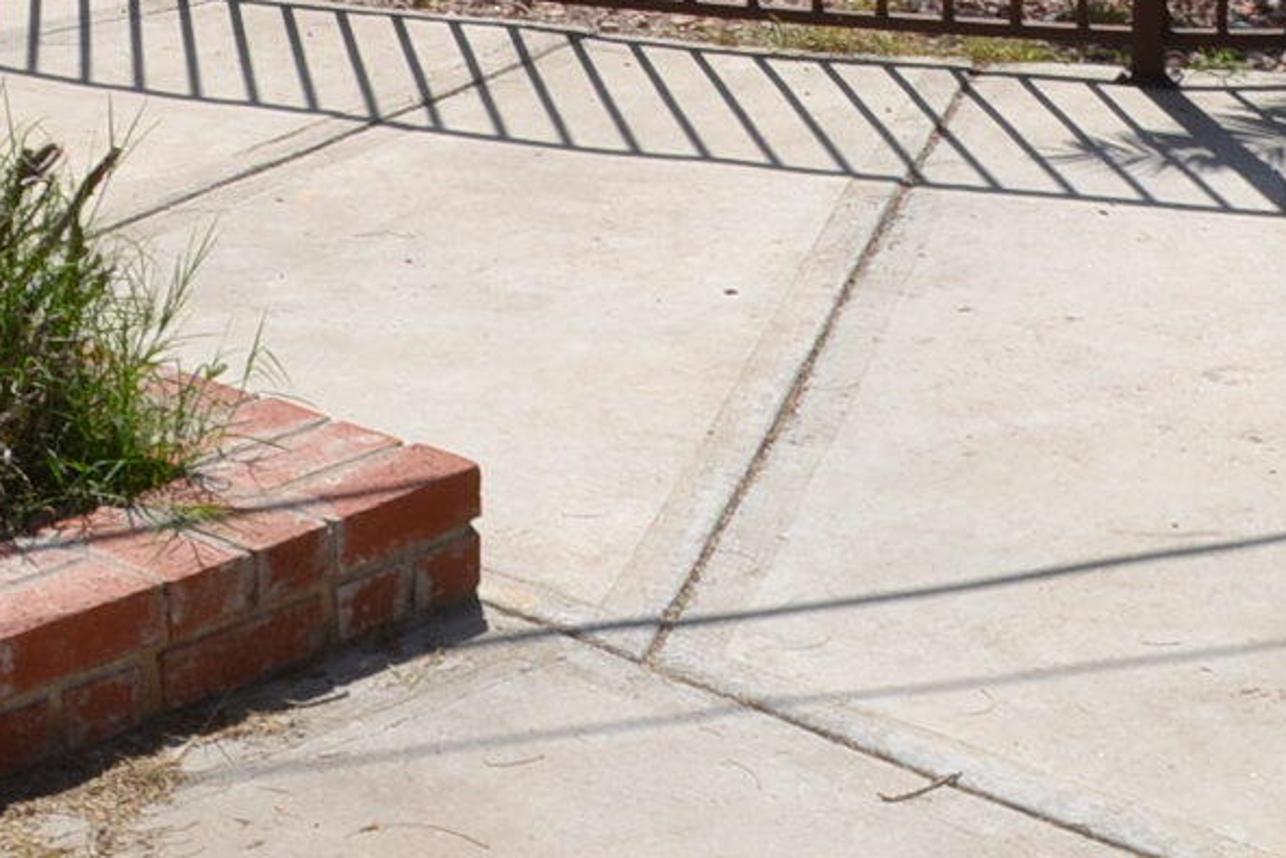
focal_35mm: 105
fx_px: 3752
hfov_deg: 19.4
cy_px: -445
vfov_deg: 12.4
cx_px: 810
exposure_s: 1/200
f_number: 9
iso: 100
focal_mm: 18
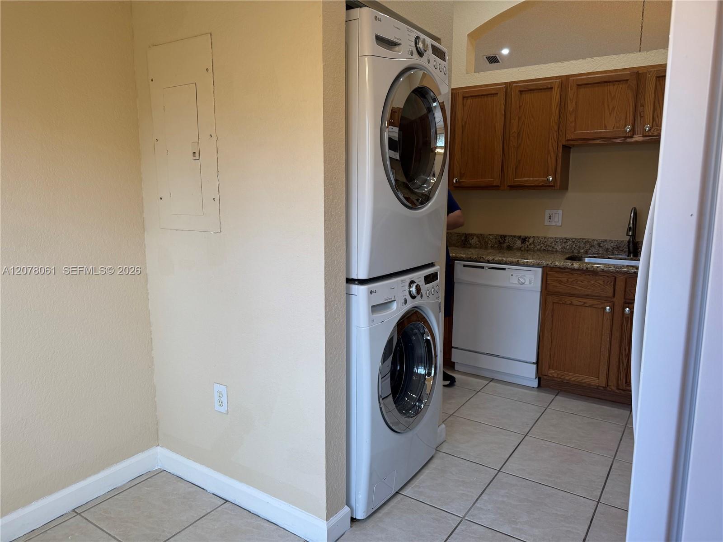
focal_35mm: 24
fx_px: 501
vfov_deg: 56.8
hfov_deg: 71.6
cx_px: 362
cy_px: 271
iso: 80
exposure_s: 1/120
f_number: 1.78
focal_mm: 6.76
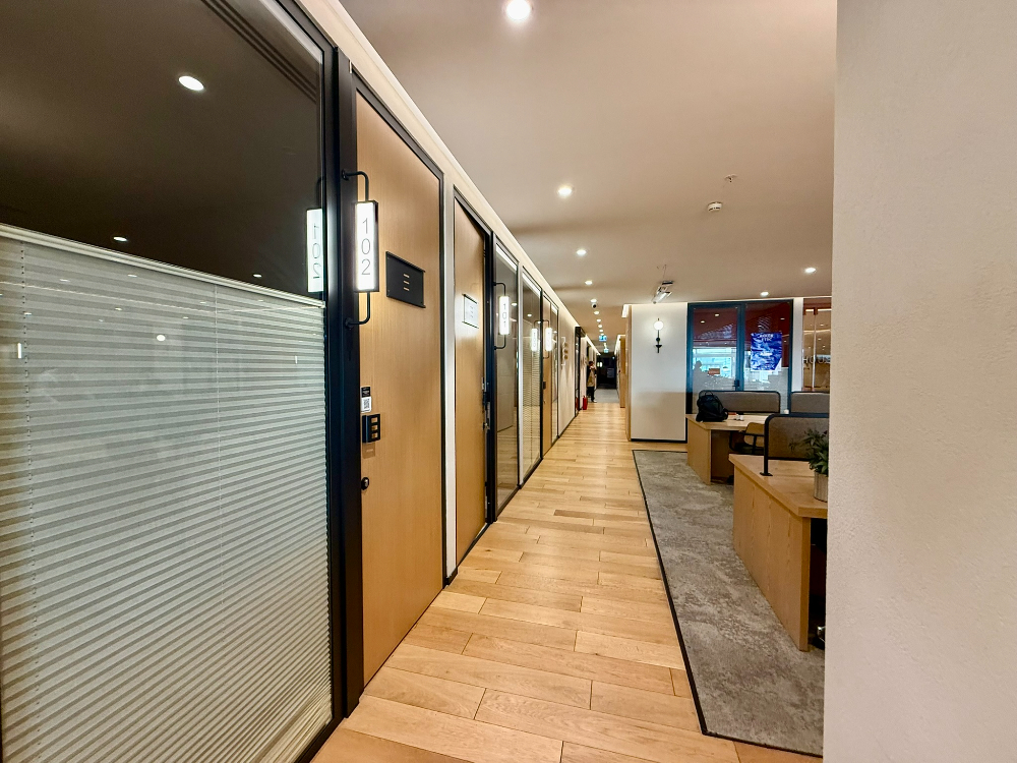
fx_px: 411
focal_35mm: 14
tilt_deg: -1.9
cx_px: 508
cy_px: 382
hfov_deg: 102.1
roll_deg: +1.2
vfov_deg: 85.7
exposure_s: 1/50
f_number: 2.2
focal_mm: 2.22
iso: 200
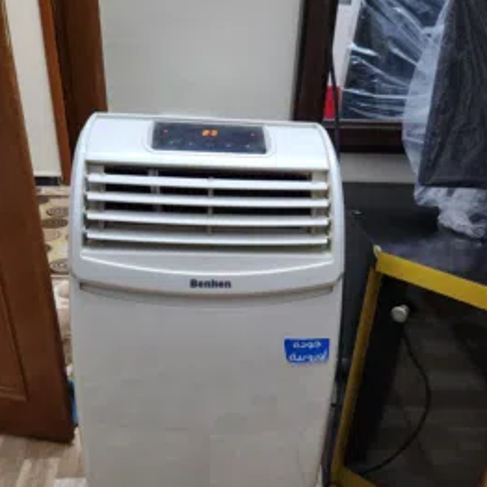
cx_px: 244
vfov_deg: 51.6
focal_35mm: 31
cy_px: 323
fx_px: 493
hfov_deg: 52.5
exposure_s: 1/50
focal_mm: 5.4
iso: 500
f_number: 1.8
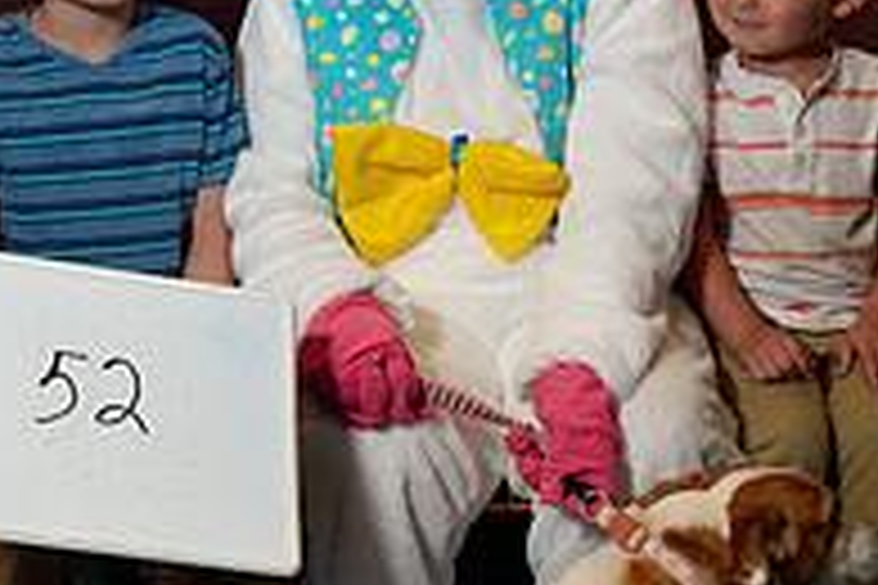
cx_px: 315
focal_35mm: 107
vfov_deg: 12.8
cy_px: 241
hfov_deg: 19.1
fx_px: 2609
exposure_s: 1/500
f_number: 4.5
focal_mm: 36
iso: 8000
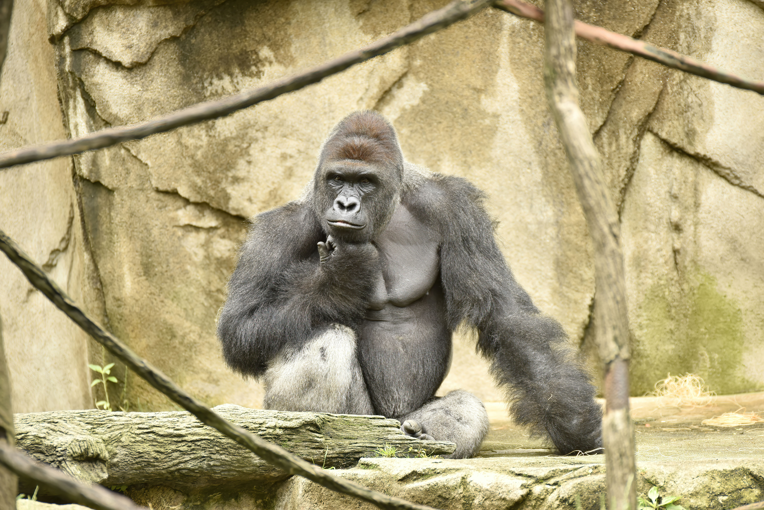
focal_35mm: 300
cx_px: 382
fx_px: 6368
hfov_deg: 6.9
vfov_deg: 4.6
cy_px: 255
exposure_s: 1/640
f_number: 4
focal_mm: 300
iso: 400
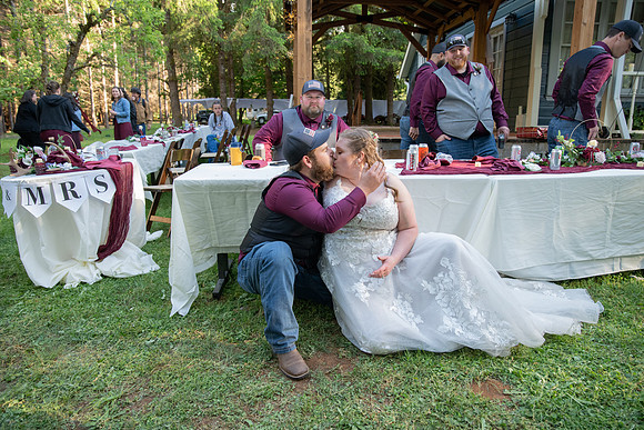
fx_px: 429
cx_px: 322
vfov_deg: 53.2
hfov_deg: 73.7
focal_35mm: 24
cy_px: 215
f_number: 4
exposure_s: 1/320
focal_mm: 24
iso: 1250
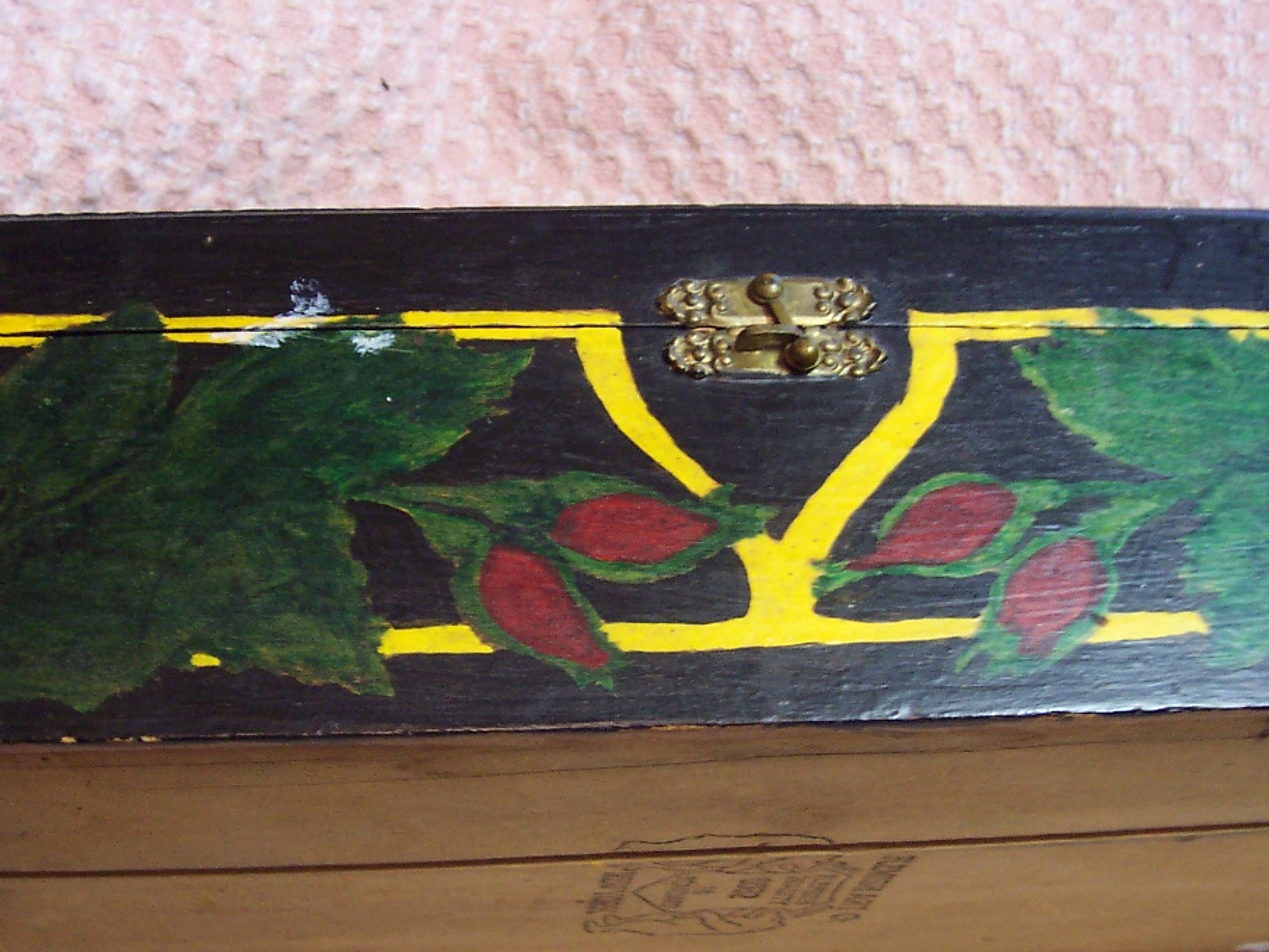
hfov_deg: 38.9
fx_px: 1797
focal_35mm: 49
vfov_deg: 29.6
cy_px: 559
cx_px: 604
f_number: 2.8
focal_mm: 5.6
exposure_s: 1/30
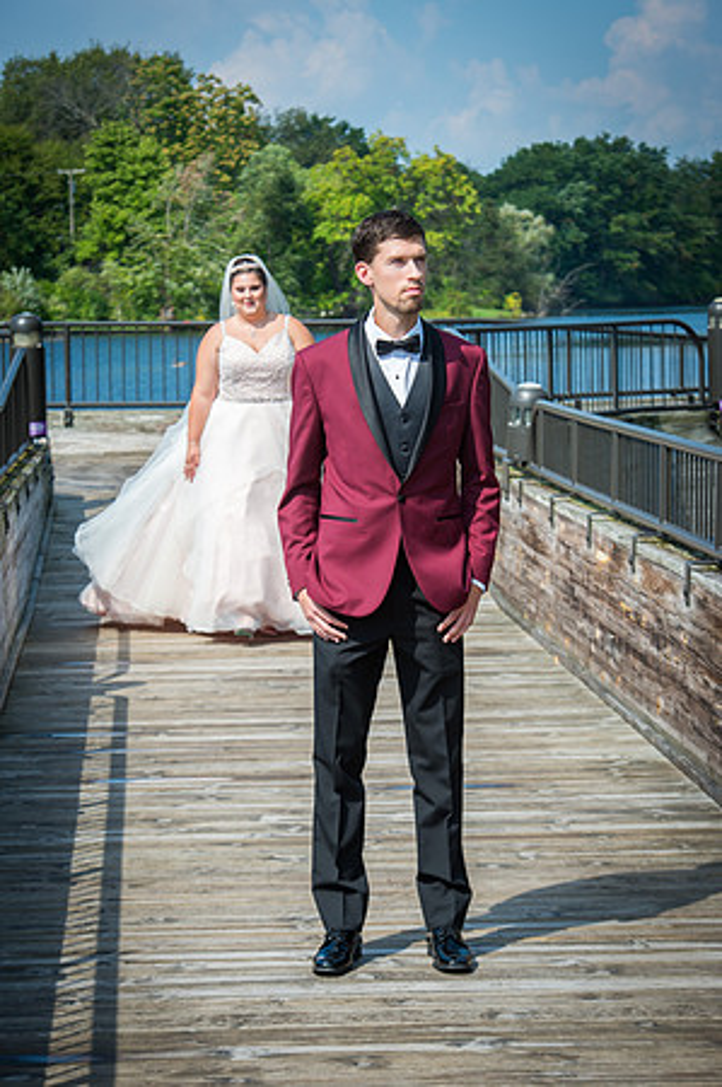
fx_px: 3317
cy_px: 544
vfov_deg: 18.6
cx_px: 361
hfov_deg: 12.4
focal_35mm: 110
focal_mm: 110
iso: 100
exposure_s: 1/180
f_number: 9.5
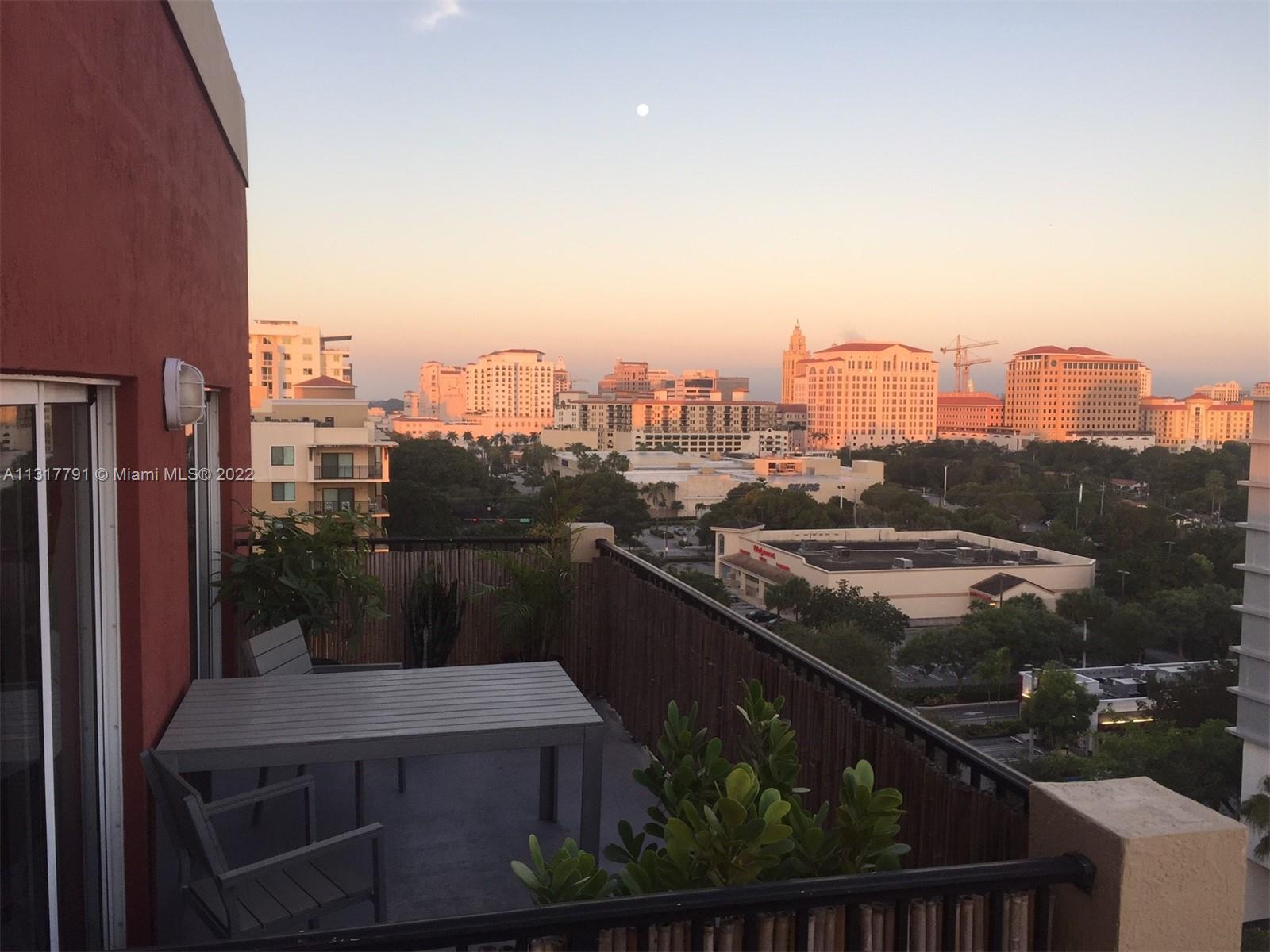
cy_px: 476
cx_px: 635
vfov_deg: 48.2
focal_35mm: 29
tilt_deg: -4.6
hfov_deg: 61.7
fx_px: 1064
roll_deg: -1.0
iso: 32
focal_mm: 4.15
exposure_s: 1/201
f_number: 2.2
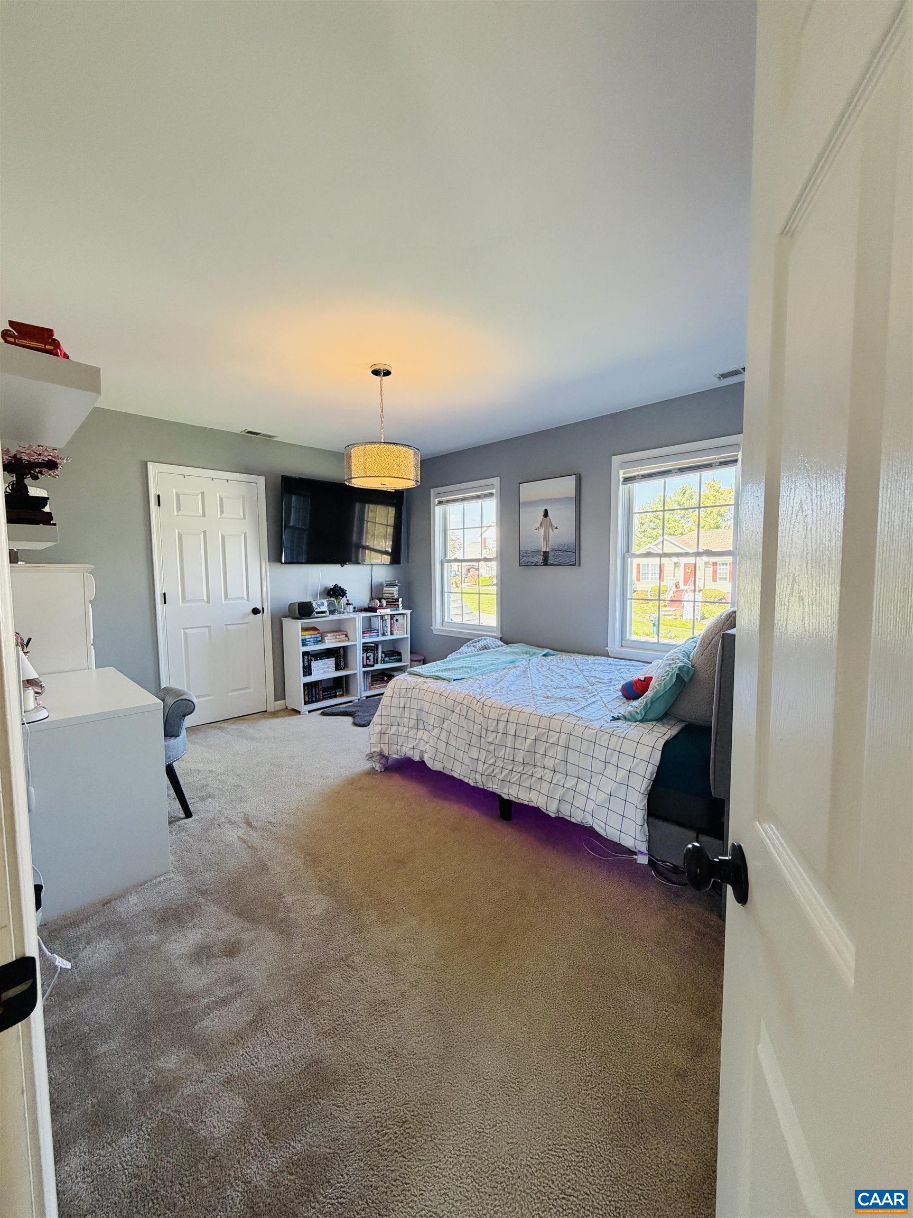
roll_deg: +0.6
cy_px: 609
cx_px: 456
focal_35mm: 14
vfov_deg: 102.1
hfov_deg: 85.7
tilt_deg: -4.4
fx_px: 492
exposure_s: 1/120
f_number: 2.2
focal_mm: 2.22
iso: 250
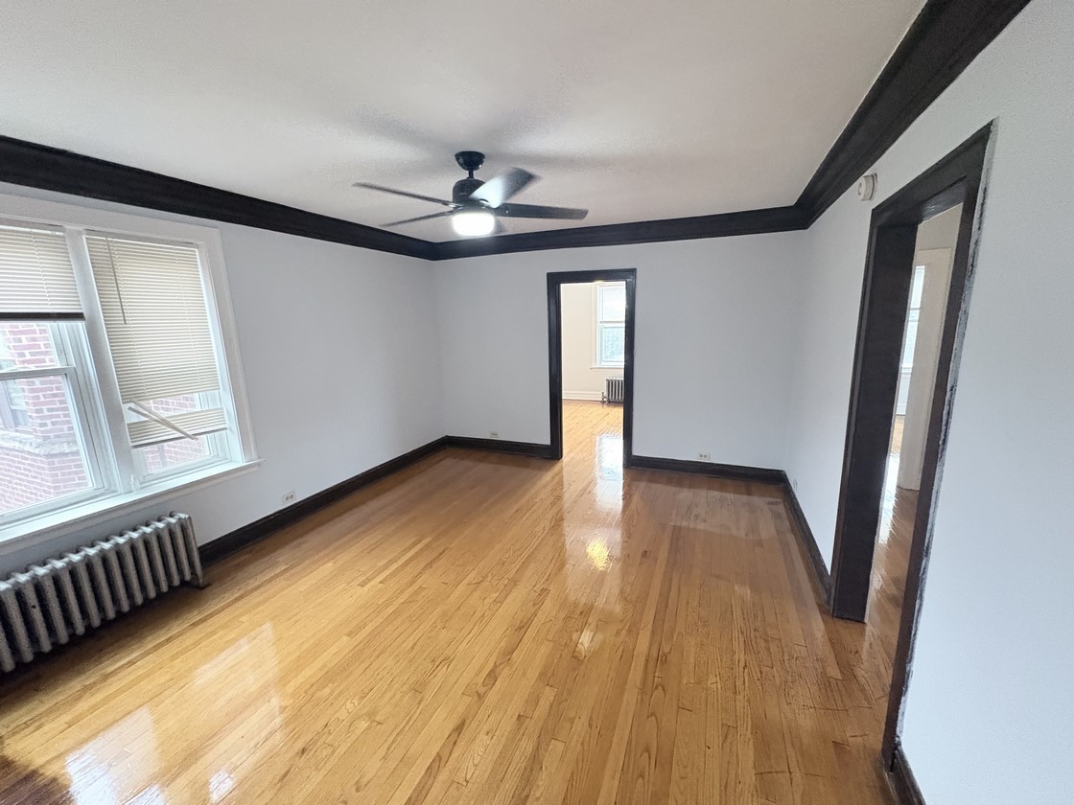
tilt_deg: -12.3
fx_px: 434
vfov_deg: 85.7
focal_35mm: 14
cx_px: 537
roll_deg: +3.1
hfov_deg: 102.1
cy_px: 402
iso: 640
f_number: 2.2
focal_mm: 2.22
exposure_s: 1/60
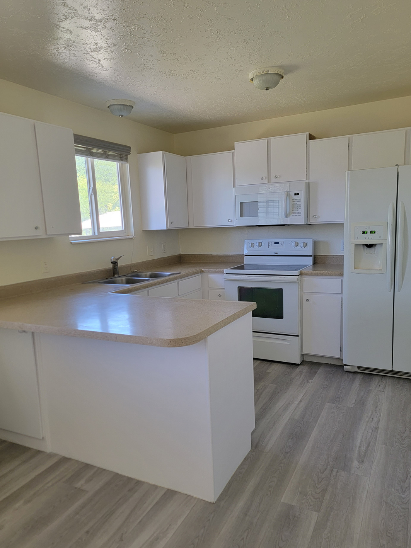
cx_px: 215
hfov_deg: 53.0
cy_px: 279
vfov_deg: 67.3
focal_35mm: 26
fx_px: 412
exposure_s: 1/120
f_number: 1.8
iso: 125
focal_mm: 6.7
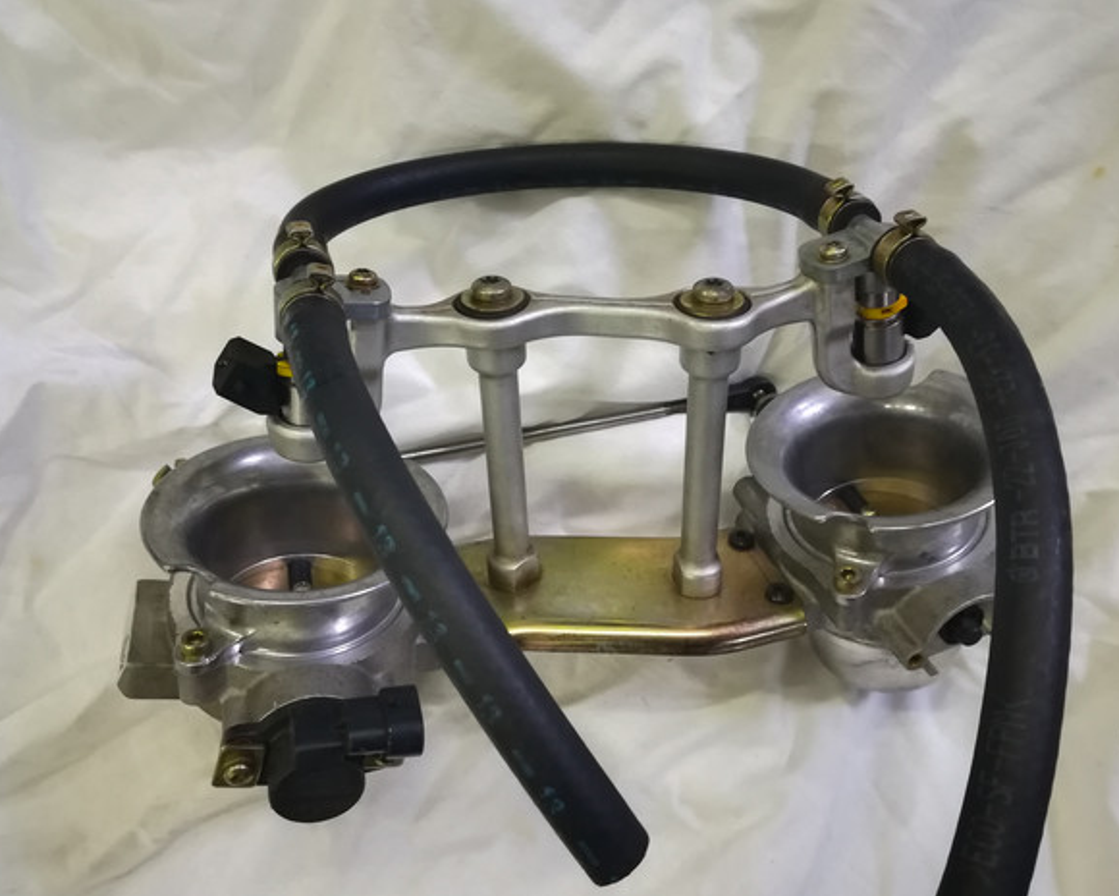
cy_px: 446
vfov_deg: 51.5
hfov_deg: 62.2
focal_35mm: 28
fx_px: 927
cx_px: 573
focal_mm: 3.83
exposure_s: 1/25
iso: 500
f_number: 2.2
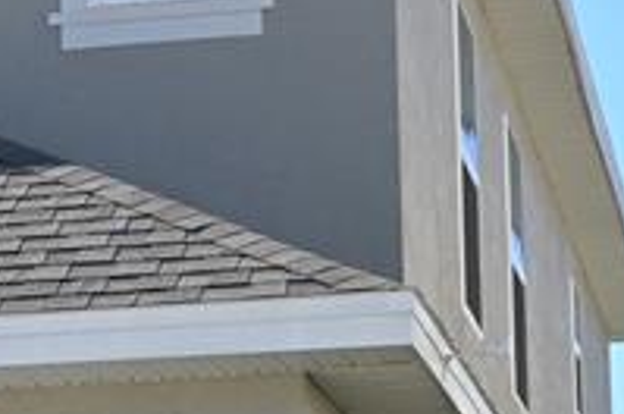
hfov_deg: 9.7
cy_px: 502
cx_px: -492
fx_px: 3478
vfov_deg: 6.8
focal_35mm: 201
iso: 100
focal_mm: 26
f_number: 7.1
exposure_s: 1/200
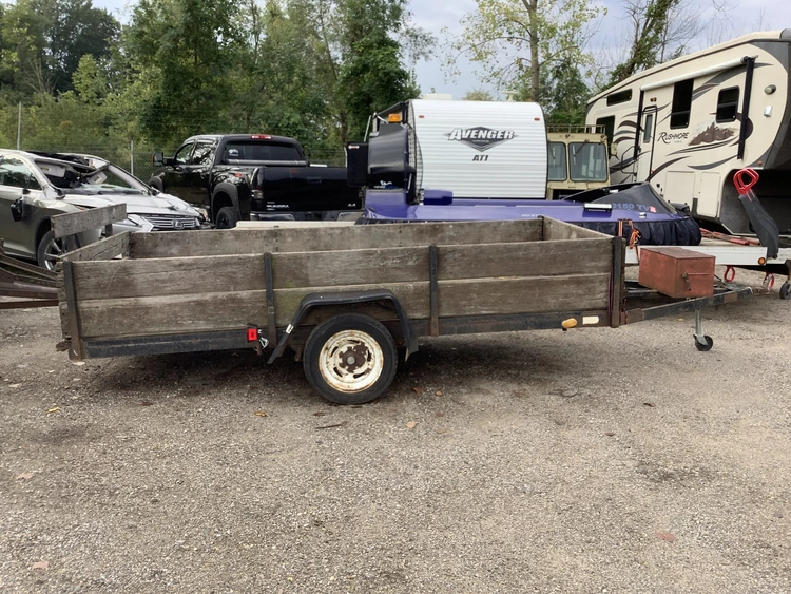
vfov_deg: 45.5
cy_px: 297
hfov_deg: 58.3
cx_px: 396
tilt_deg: -9.9
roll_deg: +0.3
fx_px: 709
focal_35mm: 31
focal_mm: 3.3
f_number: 2.4
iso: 50
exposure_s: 1/120
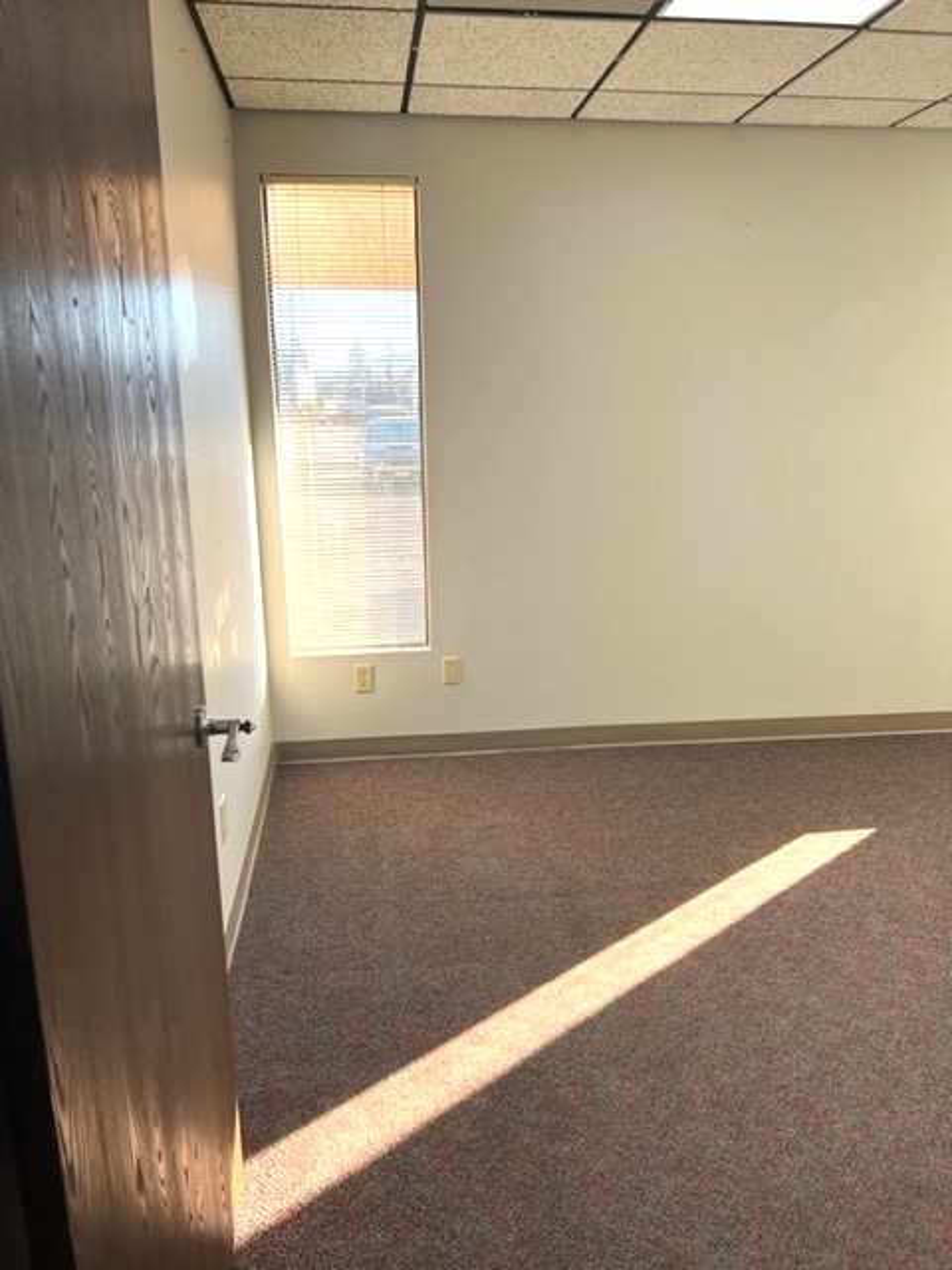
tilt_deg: -13.4
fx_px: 953
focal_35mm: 26
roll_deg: +1.3
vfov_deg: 67.3
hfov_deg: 53.1
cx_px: 476
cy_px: 635
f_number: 1.5
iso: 64
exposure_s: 1/150
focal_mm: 5.7
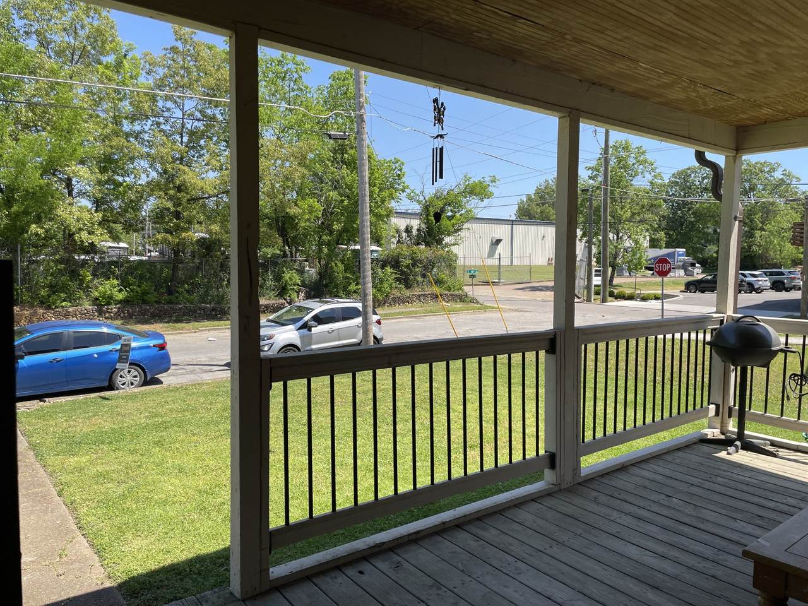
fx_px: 607
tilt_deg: -3.9
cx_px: 404
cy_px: 303
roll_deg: -0.5
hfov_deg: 67.3
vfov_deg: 53.1
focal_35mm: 26
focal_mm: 4.2
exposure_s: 1/1887
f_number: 1.6
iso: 32
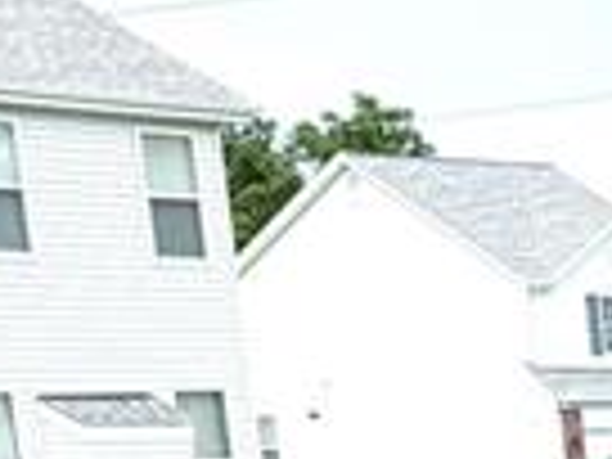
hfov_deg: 9.3
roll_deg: +0.1
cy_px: 1364
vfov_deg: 7.3
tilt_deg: -16.8
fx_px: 3200
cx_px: 1665
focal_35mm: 181
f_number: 1.78
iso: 80
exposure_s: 1/1855
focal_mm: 6.76
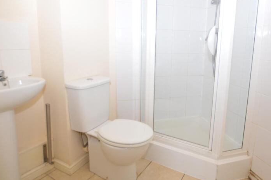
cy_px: 74
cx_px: 146
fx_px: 165
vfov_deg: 56.8
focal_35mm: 22
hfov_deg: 78.5
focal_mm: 10
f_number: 4
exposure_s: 1/60
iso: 400
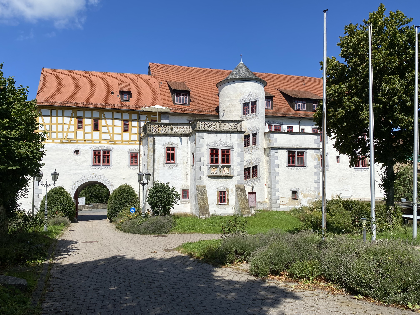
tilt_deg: +3.4
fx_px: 315
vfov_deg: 53.1
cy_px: 158
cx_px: 210
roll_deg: -0.4
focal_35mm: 26
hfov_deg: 67.3
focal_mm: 4.25
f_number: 1.8
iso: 32
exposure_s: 1/6061
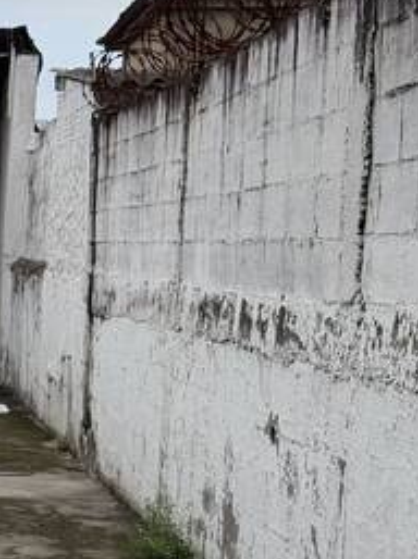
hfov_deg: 12.9
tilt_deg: -4.1
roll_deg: -1.4
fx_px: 1630
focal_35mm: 101
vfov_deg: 19.4
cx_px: -394
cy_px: 394
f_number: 1.78
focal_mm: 6.76
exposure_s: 1/2110
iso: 80
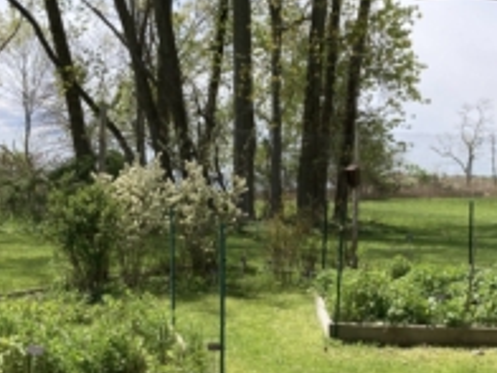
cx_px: 317
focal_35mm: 57
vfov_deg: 25.4
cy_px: 279
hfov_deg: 33.6
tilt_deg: -6.2
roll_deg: -1.9
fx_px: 818
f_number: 1.8
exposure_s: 1/1372
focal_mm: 3.99
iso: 20
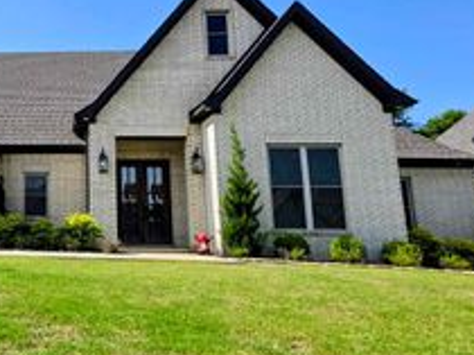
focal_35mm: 31
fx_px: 424
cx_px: 25
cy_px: 159
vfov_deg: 45.3
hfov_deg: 50.0
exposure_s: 1/2483
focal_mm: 2.2
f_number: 1.9
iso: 32
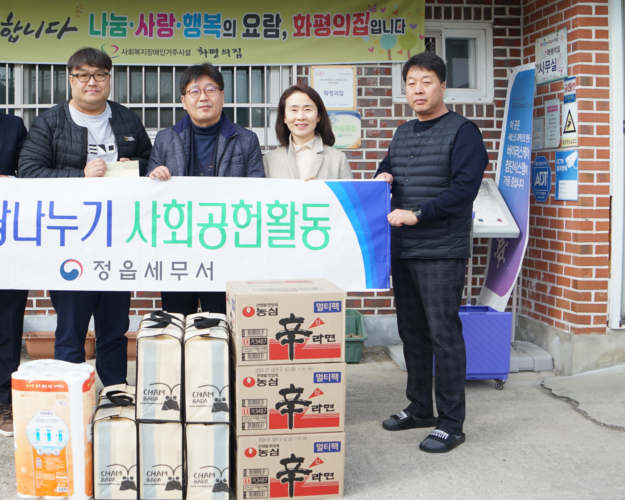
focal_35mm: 65
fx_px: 1202
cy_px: 215
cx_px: 152
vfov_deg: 23.5
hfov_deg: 28.7
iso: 100
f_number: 7.1
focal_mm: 43
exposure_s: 1/160
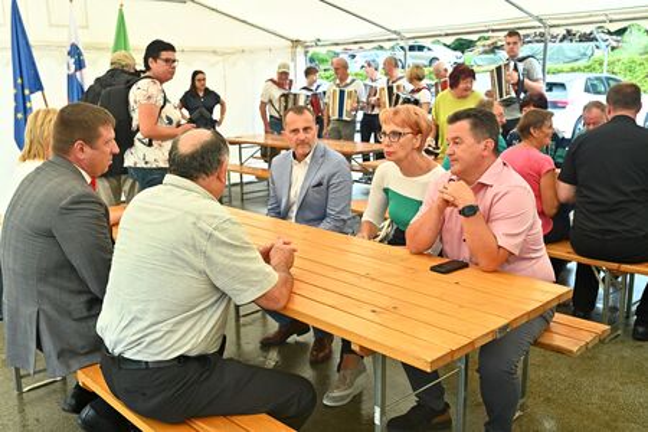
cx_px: 324
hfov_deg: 54.4
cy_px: 216
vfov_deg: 37.9
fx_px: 630
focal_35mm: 35
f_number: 5
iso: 1600
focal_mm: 35
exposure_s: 1/400
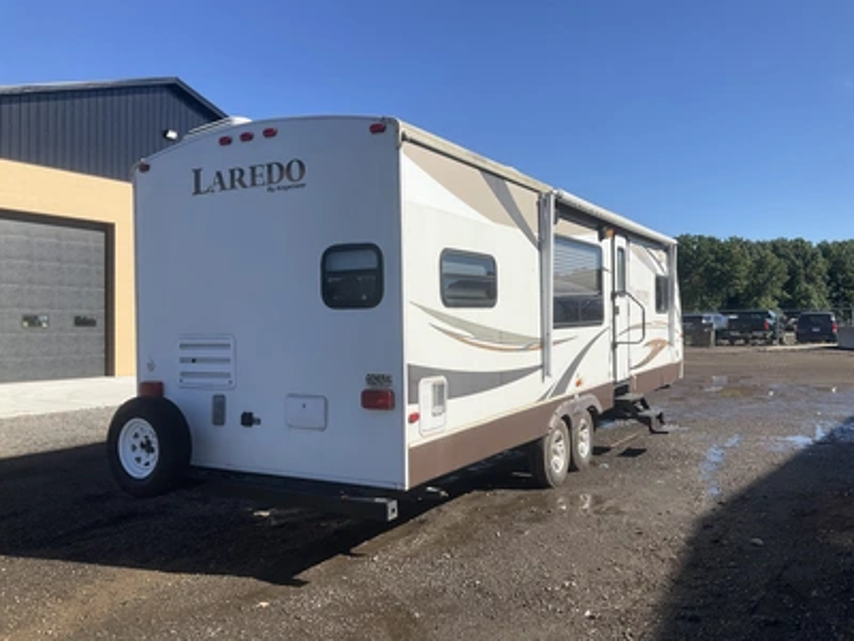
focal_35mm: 29
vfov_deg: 48.2
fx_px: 715
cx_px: 427
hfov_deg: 61.7
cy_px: 320
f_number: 1.8
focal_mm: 3
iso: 25
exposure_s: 1/2058
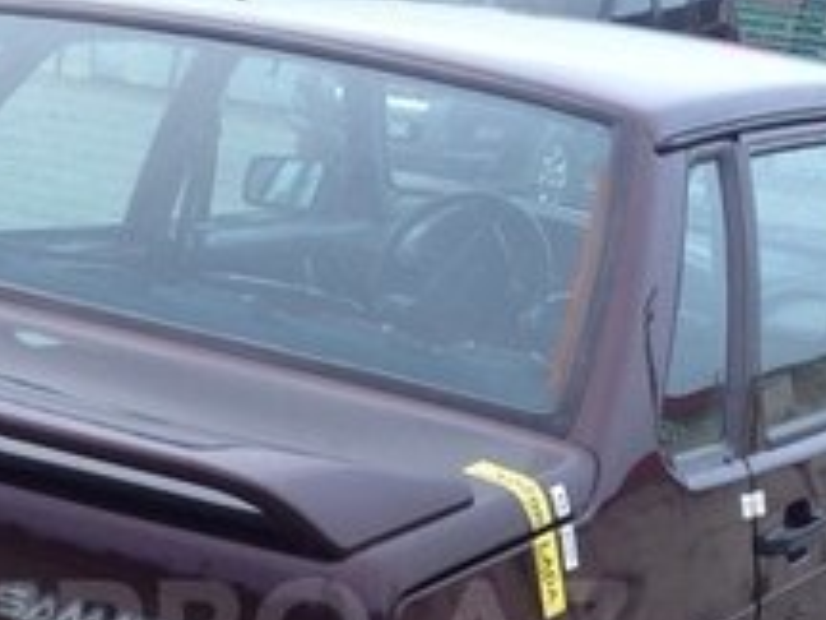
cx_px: 237
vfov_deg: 13.6
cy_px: 637
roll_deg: -11.0
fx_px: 2553
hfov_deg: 18.3
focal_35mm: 107
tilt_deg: -15.8
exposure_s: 1/20
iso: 50
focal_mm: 4.28
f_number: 2.4
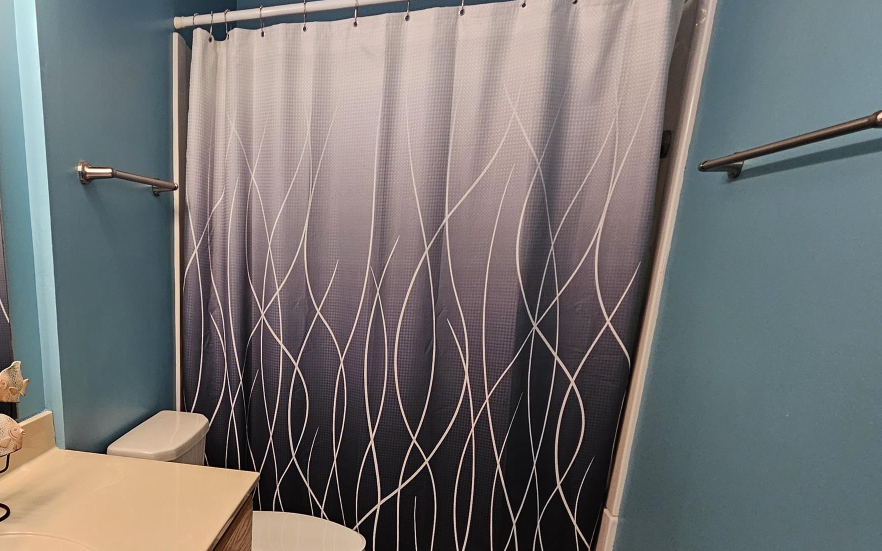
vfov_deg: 48.5
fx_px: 577
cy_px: 432
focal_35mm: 24
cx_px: 210
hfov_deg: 69.4
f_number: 2.2
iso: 200
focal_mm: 2.2
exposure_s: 1/60
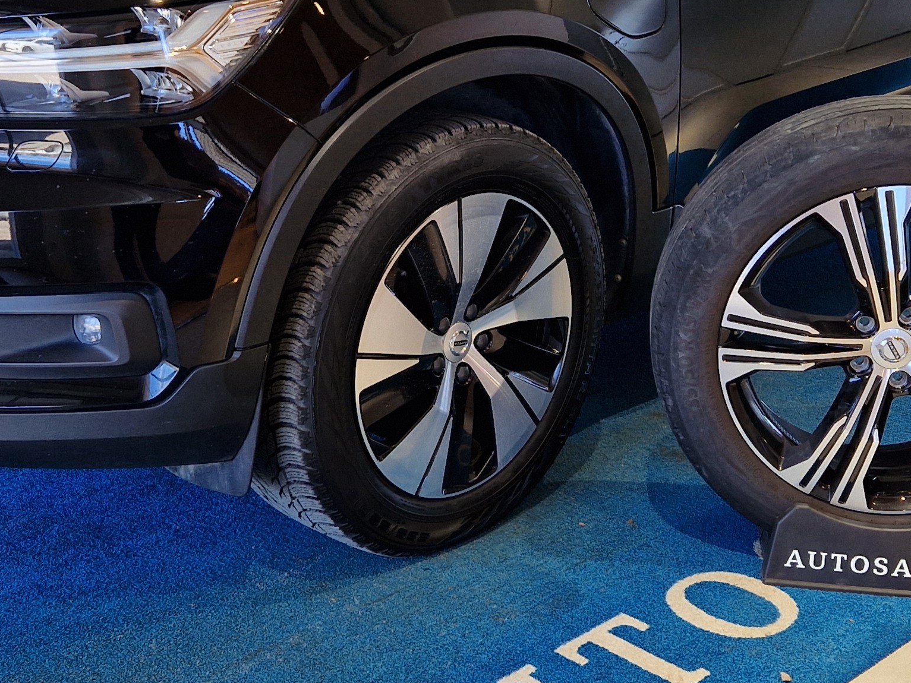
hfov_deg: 32.2
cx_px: 455
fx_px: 1579
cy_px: 287
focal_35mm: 60
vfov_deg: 24.4
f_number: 1.8
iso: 50
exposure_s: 1/100
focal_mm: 5.4
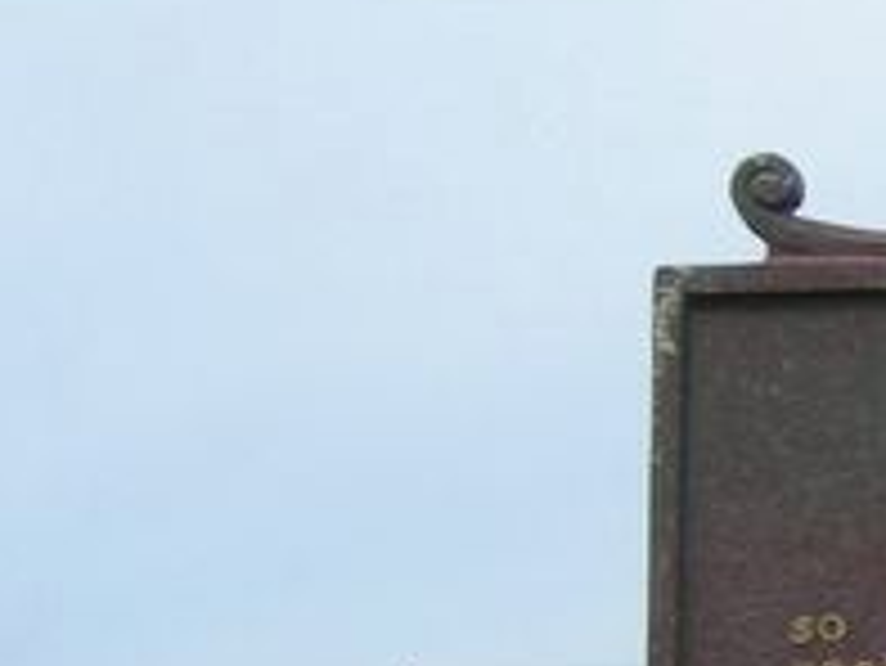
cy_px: 850
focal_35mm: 154
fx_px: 3944
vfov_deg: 9.5
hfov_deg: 11.6
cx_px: 1718
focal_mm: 7.8
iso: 50
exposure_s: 1/387
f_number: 4.8
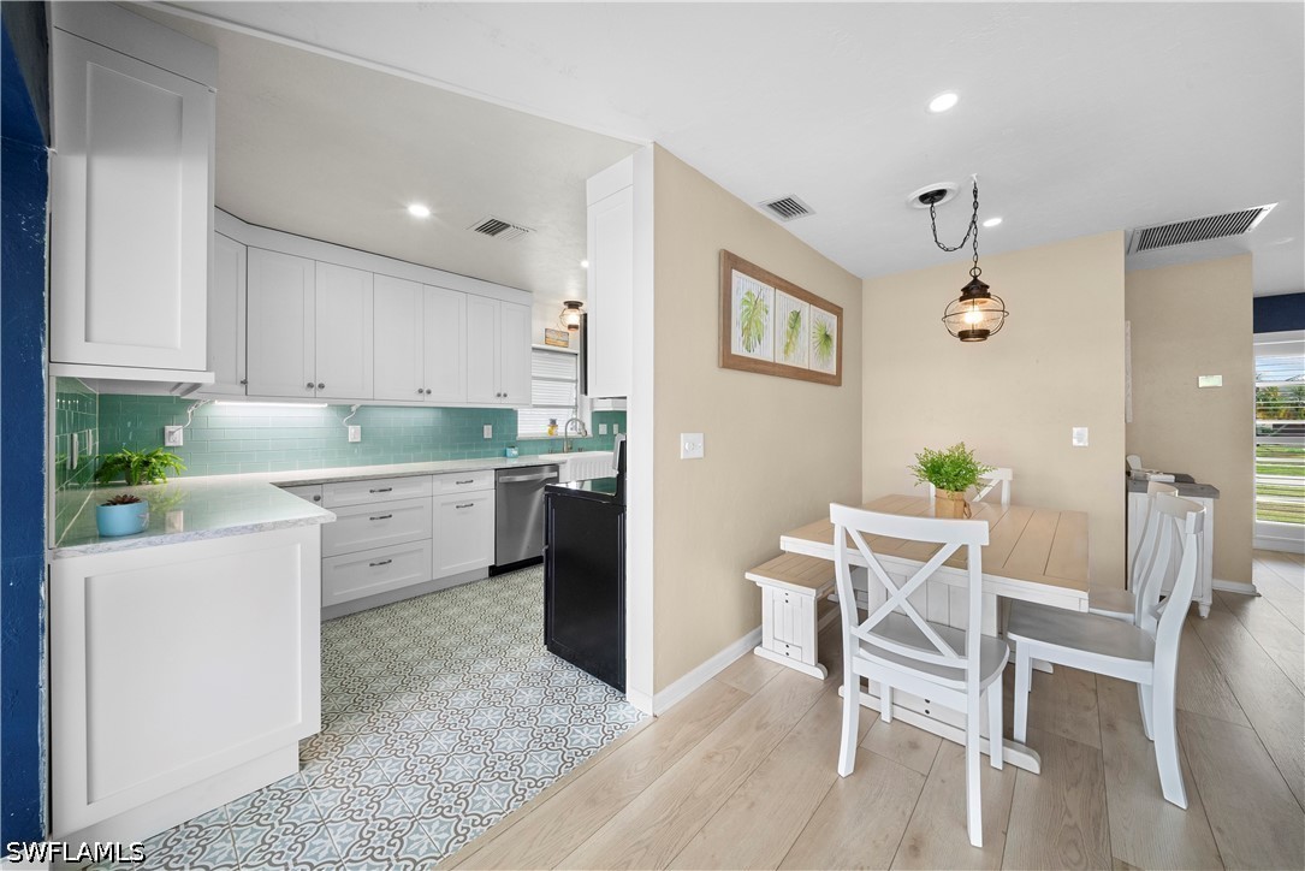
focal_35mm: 12
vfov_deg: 90.0
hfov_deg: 112.6
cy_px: 436
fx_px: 435
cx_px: 652
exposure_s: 1/30
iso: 2000
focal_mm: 12
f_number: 11
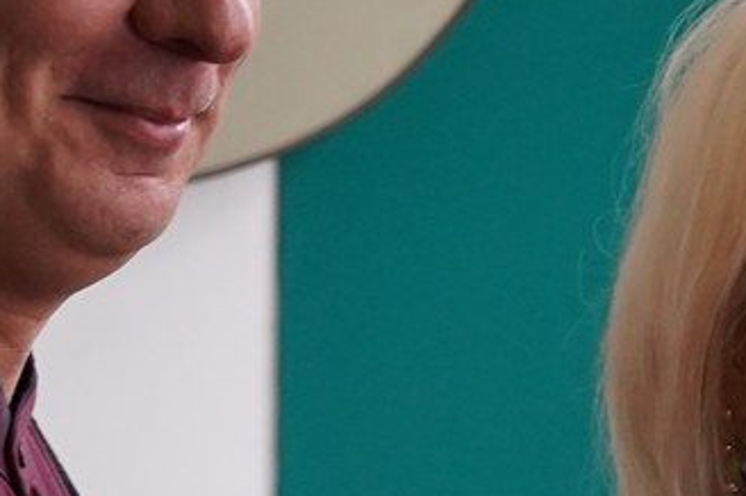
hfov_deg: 6.9
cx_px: 1089
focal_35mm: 293
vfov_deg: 4.7
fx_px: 6065
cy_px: 669
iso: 3200
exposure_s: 1/50
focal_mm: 50
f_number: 8
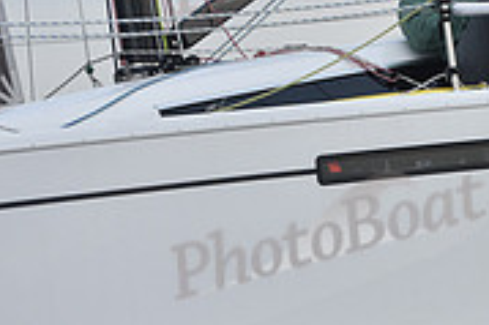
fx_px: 4044
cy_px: 48
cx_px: 699
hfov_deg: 6.8
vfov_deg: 4.6
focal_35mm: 298
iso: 500
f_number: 4
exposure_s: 1/640
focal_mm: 92
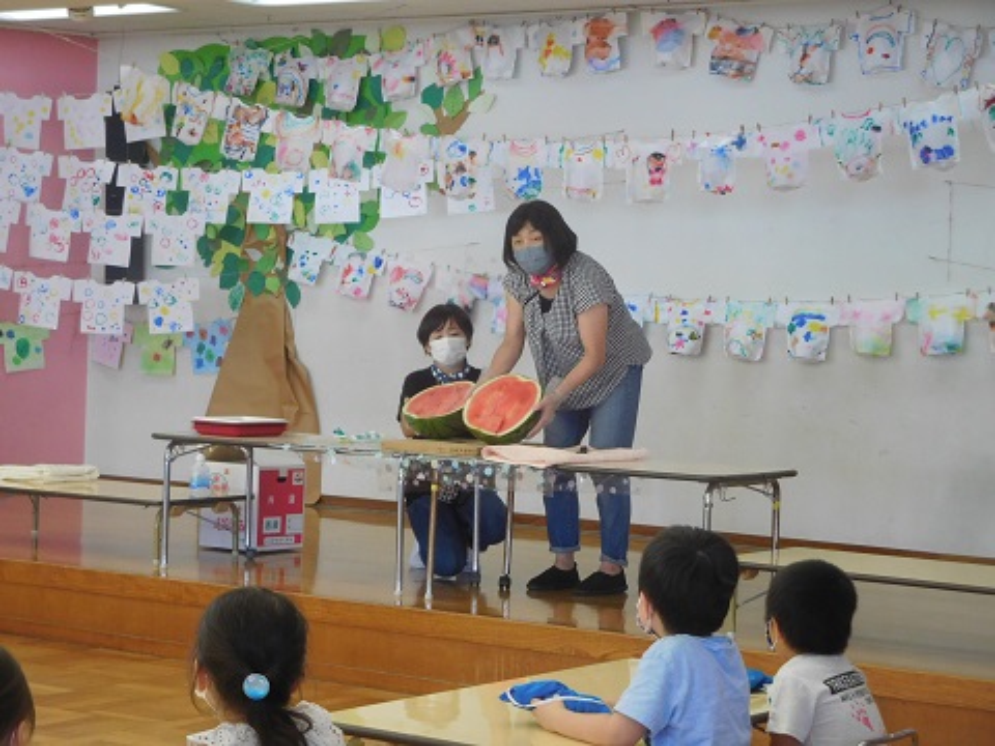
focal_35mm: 80
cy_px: 373
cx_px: 498
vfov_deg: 18.4
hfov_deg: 24.4
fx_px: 2300
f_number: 4.6
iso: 320
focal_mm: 14.3
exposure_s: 1/30
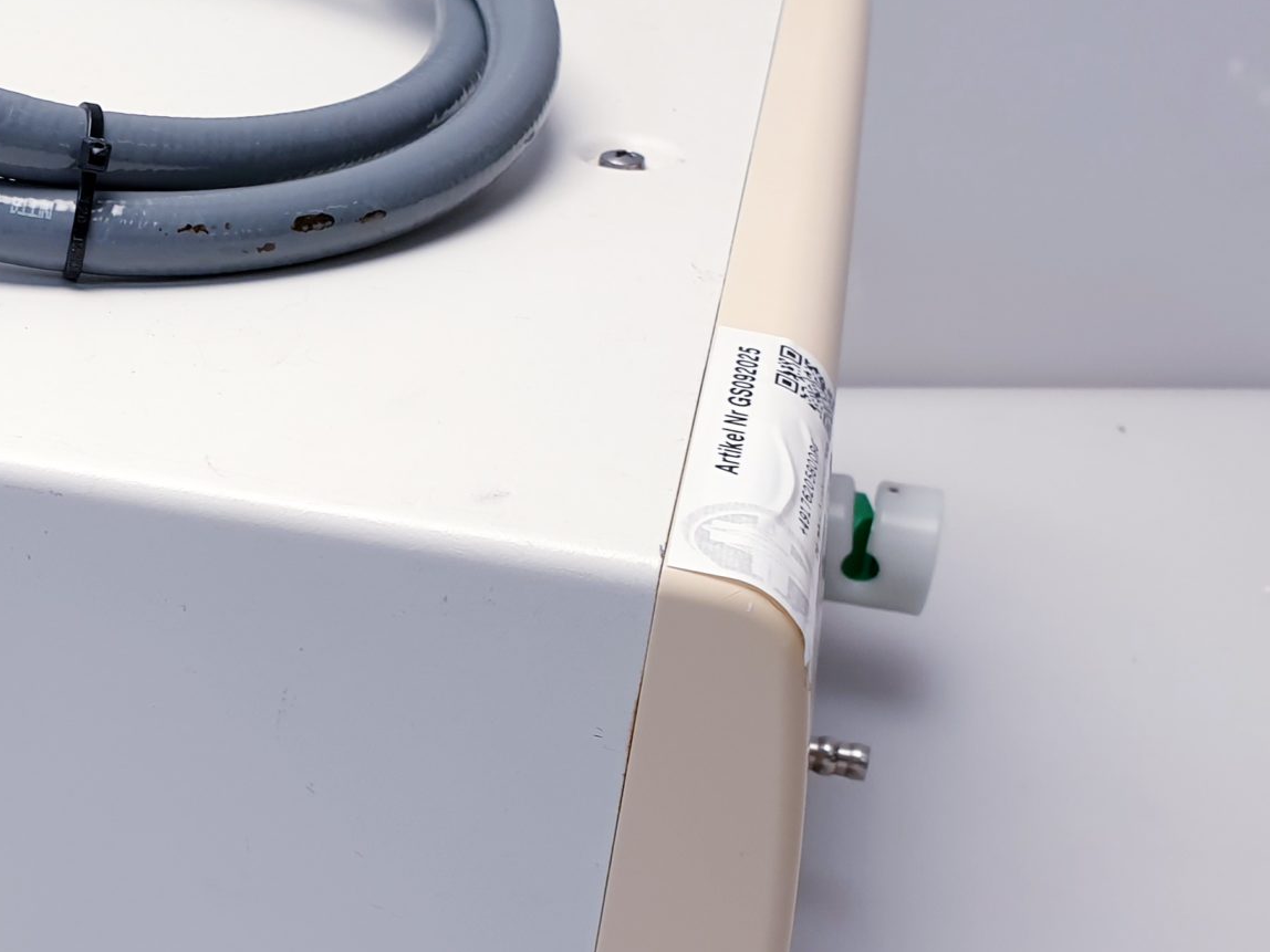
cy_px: 611
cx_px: -49
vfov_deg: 25.1
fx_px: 2128
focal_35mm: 58
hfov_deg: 30.5
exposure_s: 1/50
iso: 50
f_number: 2.4
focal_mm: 4.3
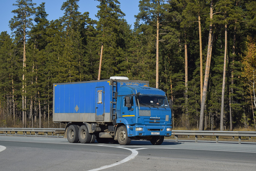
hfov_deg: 24.6
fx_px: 587
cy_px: 86
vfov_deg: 16.6
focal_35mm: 82
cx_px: 128
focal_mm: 55
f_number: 7.1
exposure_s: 1/1600
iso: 200
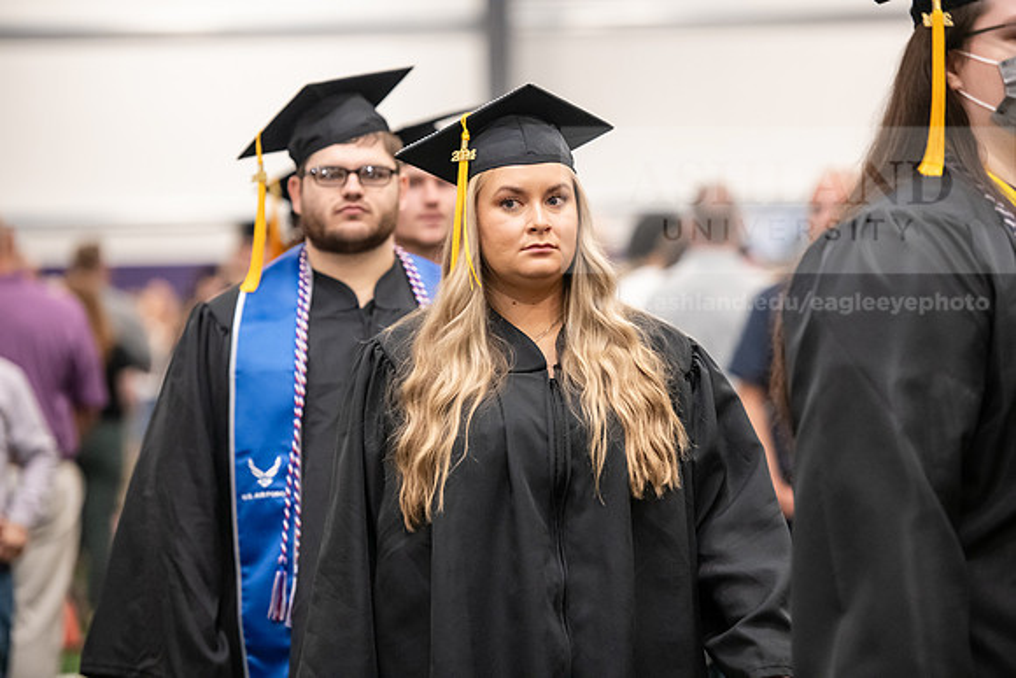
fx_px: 4375
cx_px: 508
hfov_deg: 13.2
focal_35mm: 155
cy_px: 339
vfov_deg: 8.9
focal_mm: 155
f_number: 3.2
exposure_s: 1/200
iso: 3200
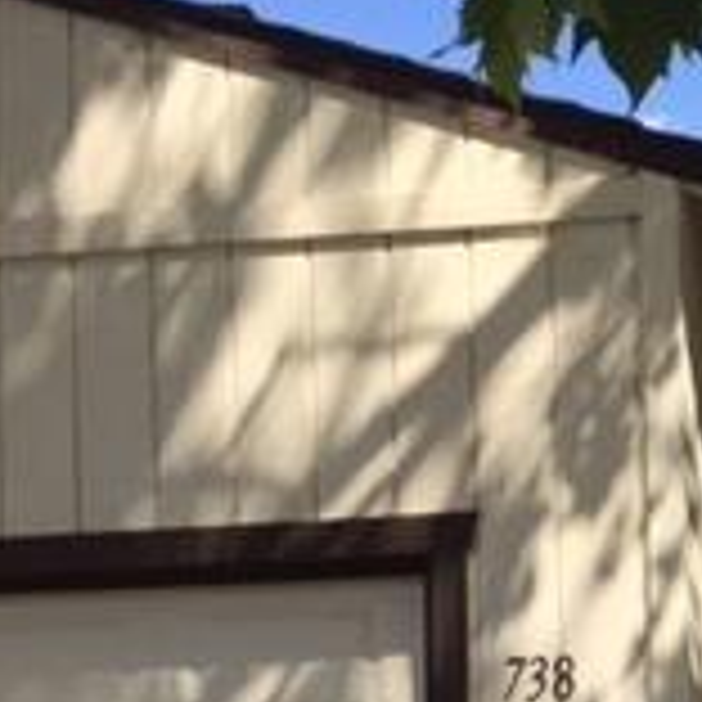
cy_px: 729
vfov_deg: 16.2
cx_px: 1112
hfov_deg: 15.1
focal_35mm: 105
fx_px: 2409
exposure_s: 1/1236
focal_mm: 4.15
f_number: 2.2
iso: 32
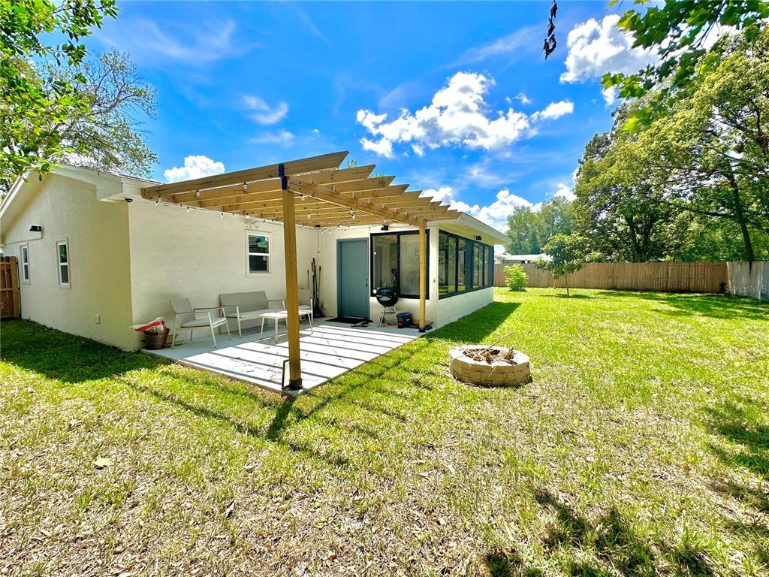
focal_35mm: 14
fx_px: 311
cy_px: 288
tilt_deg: -4.1
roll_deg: +0.3
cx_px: 384
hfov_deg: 102.1
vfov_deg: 85.7
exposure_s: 1/1575
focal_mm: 2.22
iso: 40
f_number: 2.2
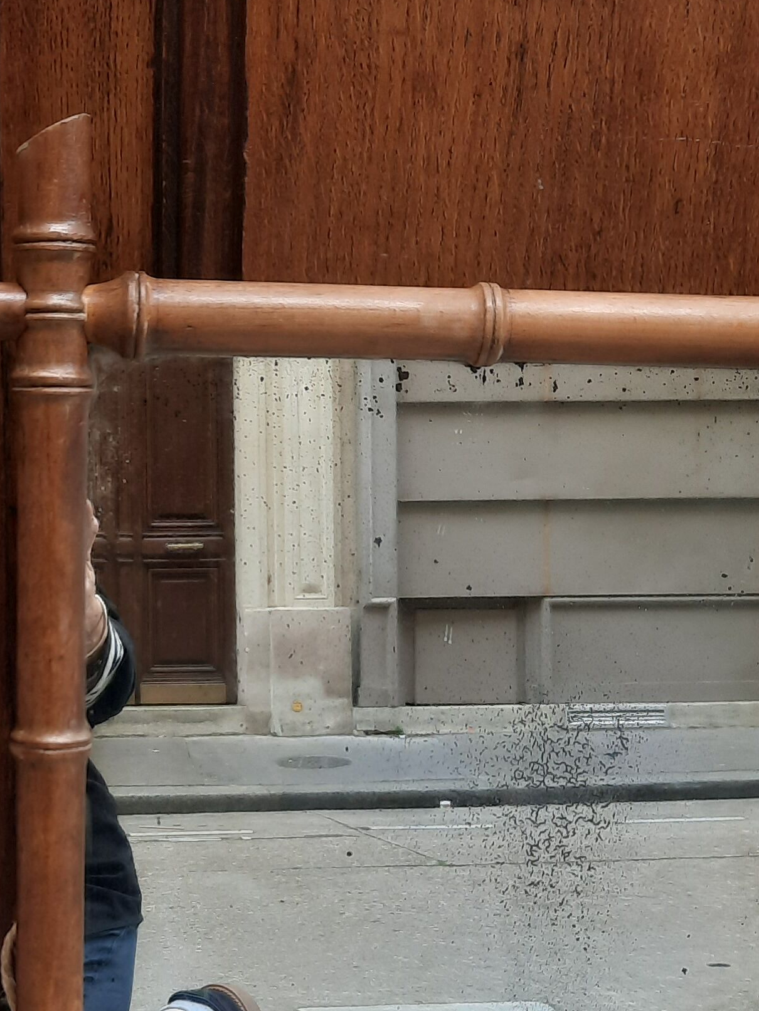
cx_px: 174
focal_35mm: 62
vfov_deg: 30.9
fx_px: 1812
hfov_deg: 23.4
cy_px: 694
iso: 32
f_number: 2
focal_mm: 4.6
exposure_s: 1/140
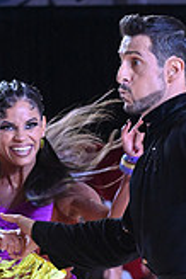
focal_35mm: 549
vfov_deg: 3.7
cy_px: 410
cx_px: -1
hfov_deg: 2.5
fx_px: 4263
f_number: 8
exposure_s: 1/400
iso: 4000
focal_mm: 155
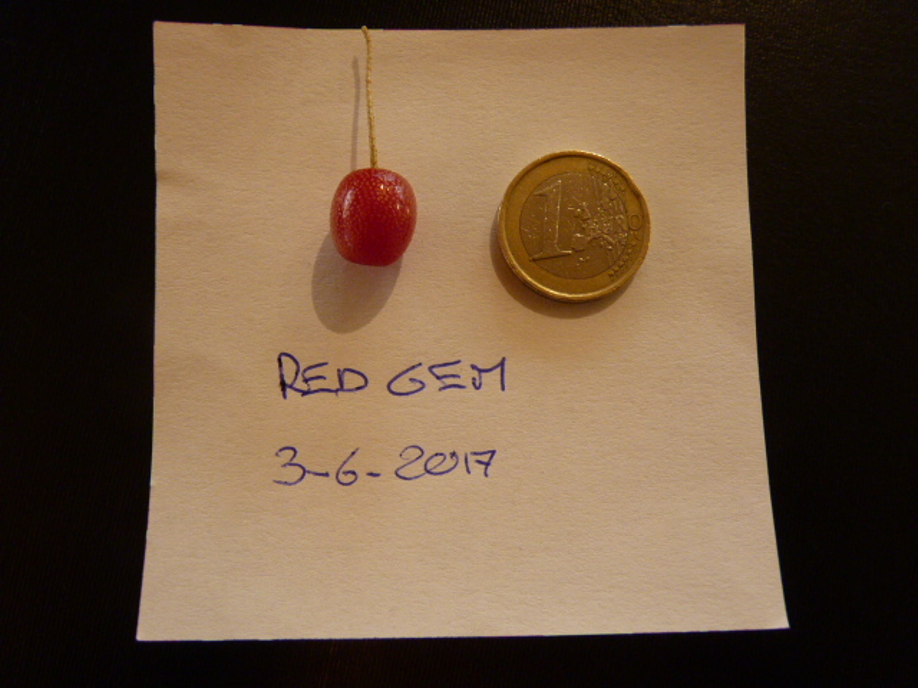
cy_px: 344
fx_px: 716
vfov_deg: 51.4
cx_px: 459
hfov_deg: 65.3
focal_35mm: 27
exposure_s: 1/8
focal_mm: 4.8
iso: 400
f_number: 2.8
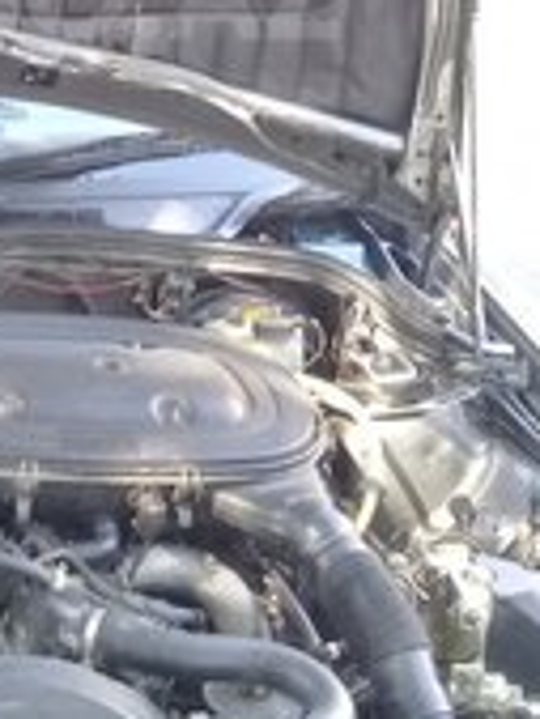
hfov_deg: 16.0
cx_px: 13
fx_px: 1890
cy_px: -9
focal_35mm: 91
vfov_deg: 20.8
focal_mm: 3.3
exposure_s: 1/33
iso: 64
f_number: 2.2
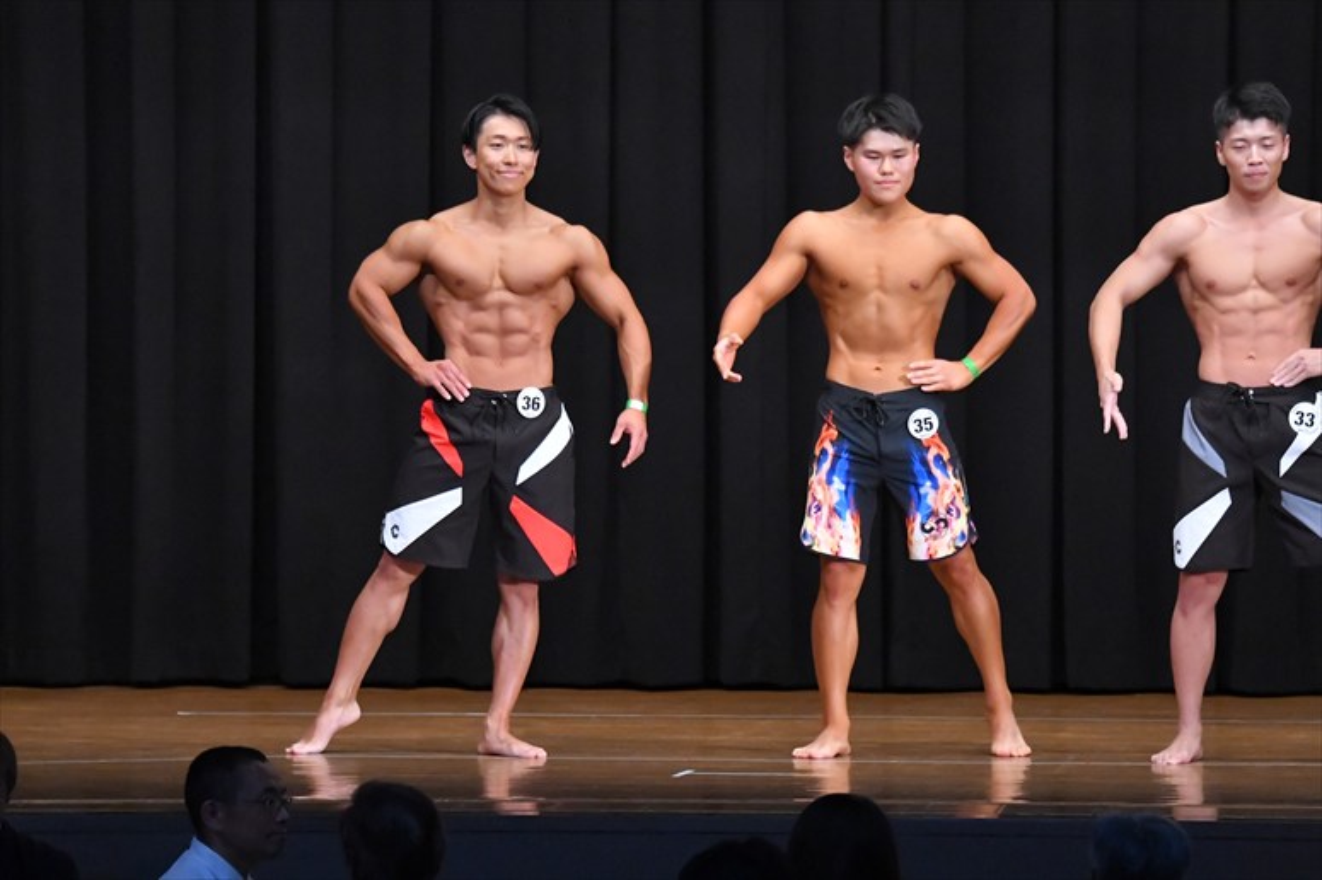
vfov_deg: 6.8
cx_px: 661
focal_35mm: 202
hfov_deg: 10.2
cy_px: 440
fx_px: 7414
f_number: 5.6
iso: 8000
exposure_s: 1/400
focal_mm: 135
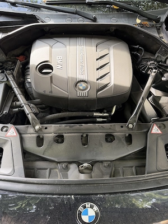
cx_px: 84
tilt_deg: -50.0
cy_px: 112
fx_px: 155
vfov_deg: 71.6
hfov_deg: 56.8
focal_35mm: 24
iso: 200
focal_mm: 6.76
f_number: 1.78
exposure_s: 1/199
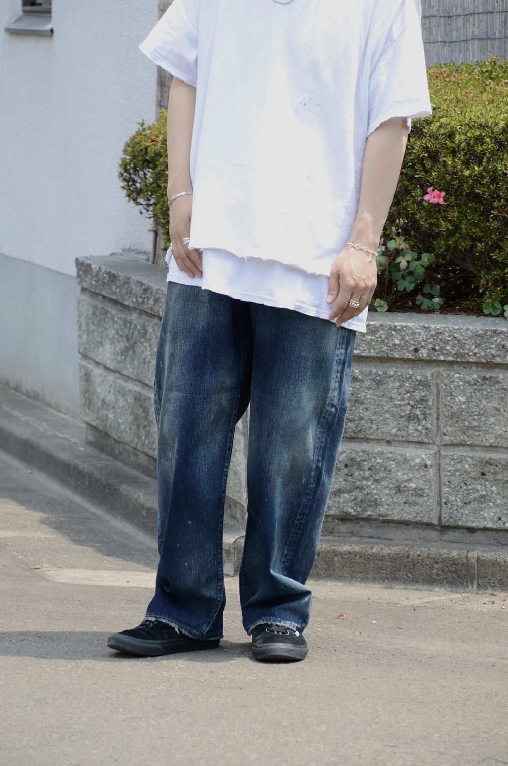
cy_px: 383
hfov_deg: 8.3
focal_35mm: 165
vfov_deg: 12.5
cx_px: 254
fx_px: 3507
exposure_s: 1/320
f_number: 5.6
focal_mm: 110
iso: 200
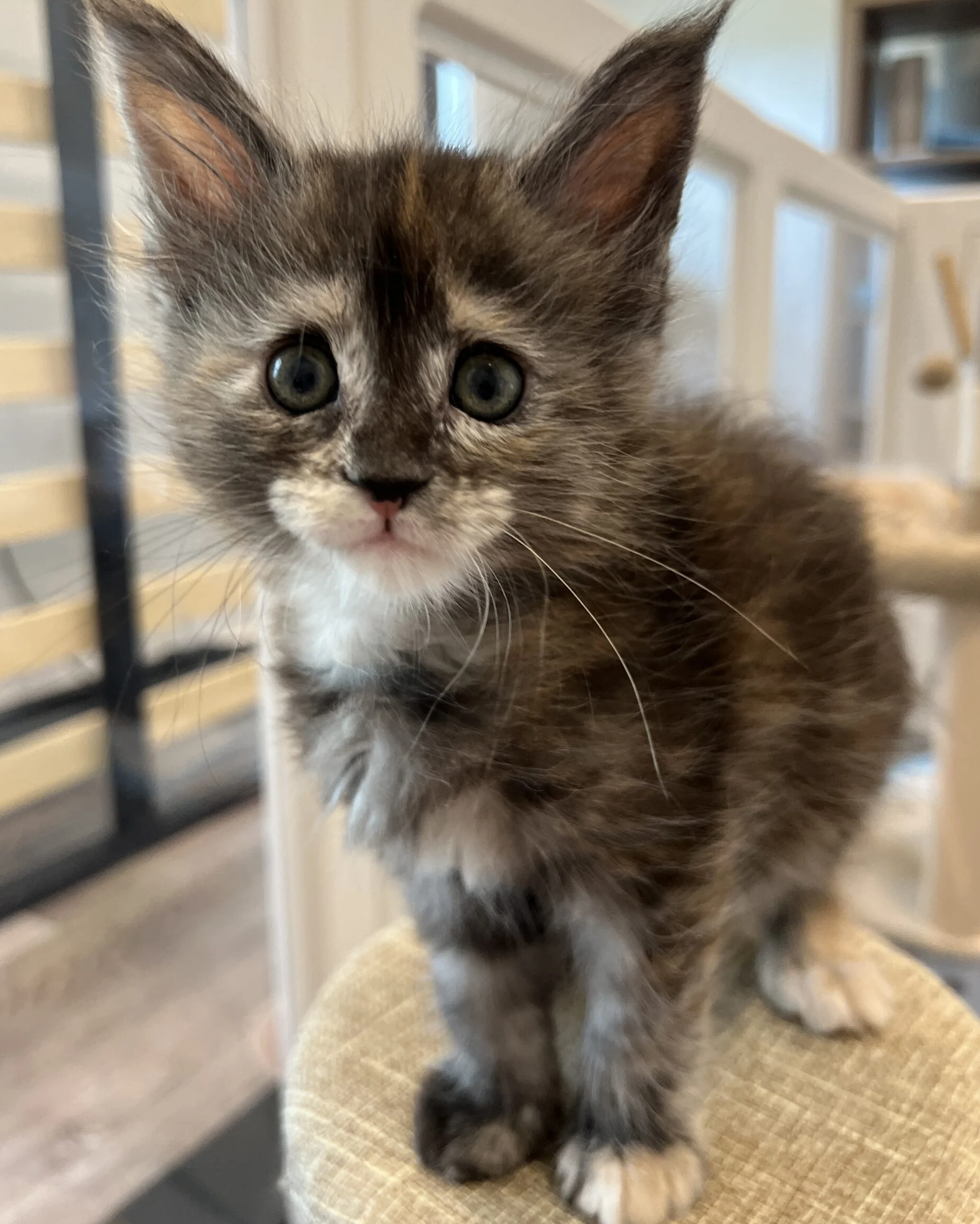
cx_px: 478
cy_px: 567
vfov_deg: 62.1
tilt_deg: -10.1
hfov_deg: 51.5
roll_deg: +0.1
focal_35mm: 28
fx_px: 1015
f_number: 1.5
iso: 200
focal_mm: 5.7
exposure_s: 1/60
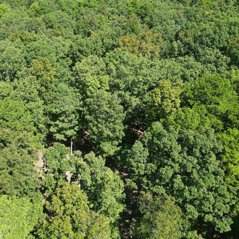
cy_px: 119
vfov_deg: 55.6
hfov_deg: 54.3
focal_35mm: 29
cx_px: 76
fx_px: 227
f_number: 1.7
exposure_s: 1/1250
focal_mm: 6.72
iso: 100
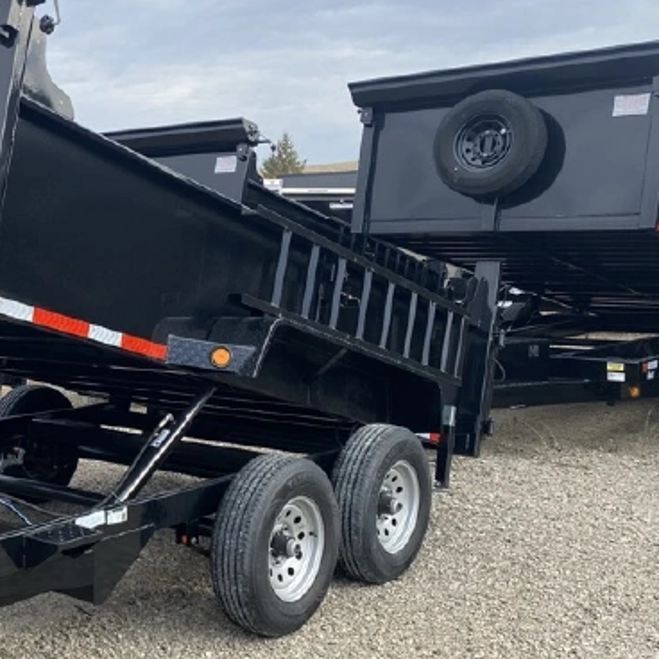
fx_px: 1077
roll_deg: +1.2
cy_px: 367
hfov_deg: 31.5
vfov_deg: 34.0
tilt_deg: -5.4
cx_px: 4
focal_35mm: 50
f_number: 1.8
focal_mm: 4.25
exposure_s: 1/1093
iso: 32
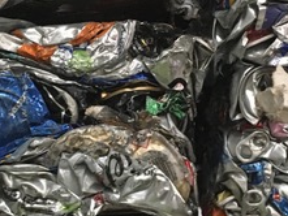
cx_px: 136
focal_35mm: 84
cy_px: 82
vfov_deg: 17.6
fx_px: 699
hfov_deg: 23.3
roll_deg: -0.1
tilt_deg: +2.7
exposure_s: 1/17
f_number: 2.2
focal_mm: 4.15
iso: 250
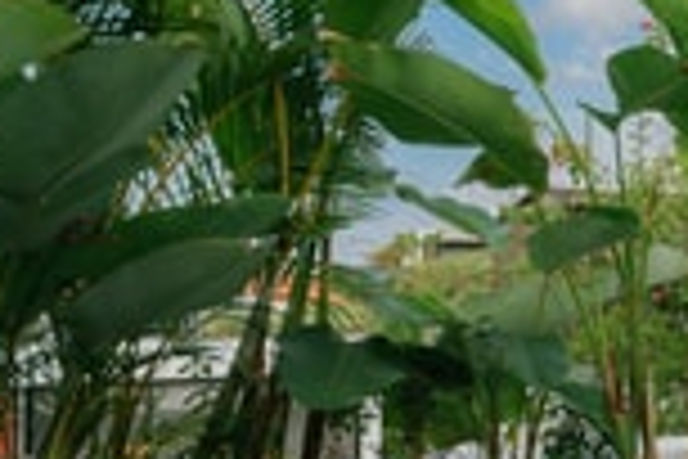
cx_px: 1057
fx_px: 1032
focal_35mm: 54
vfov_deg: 25.0
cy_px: 263
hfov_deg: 26.0
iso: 125
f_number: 3.5
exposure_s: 1/500
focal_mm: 16
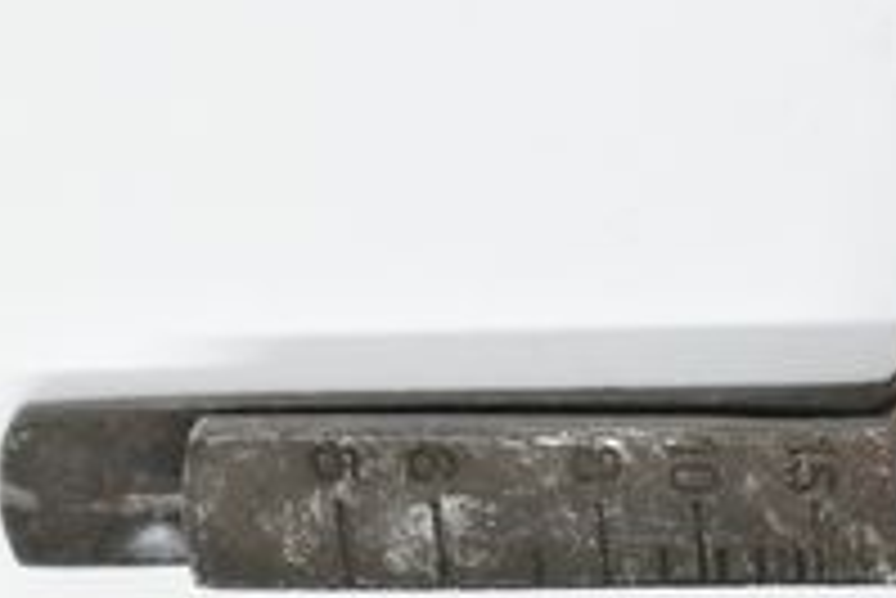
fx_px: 5162
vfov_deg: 6.6
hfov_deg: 9.9
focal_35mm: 207
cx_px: 648
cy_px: 344
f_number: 5.6
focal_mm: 55
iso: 400
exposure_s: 1/60
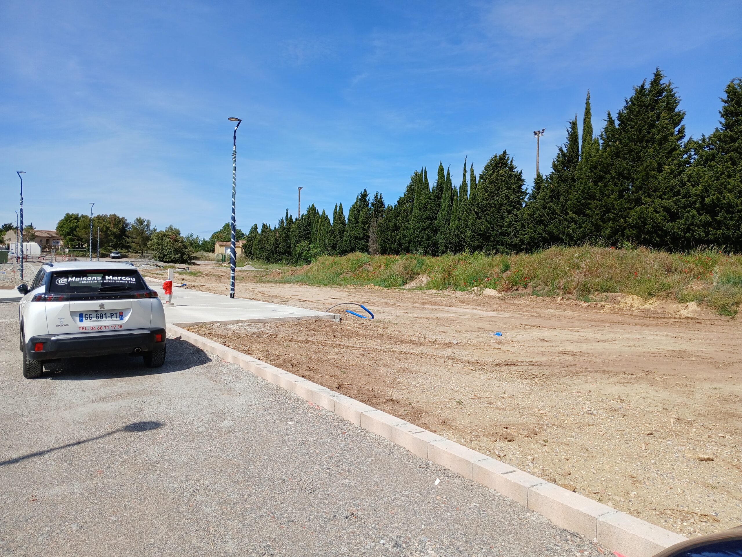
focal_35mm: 26
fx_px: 557
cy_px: 278
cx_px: 371
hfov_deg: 67.3
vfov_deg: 53.1
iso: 20
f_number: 1.8
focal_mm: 3.98
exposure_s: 1/690
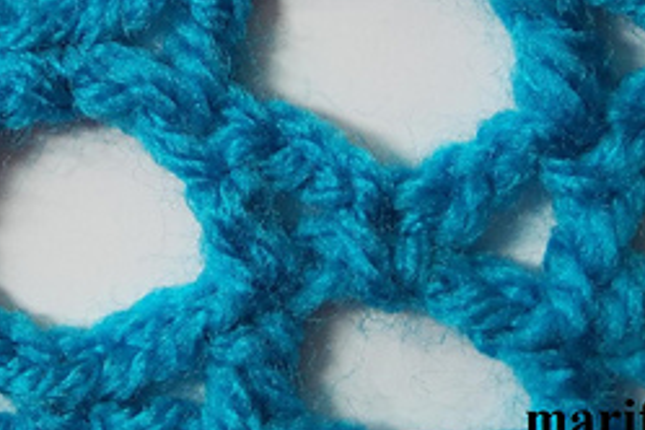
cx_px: 62
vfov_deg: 6.9
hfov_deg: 10.3
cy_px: -85
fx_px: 3547
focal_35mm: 198
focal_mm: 50
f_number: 5.6
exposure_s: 1/80
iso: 400
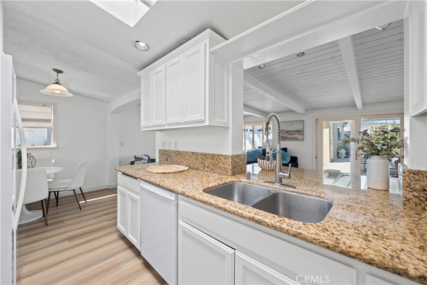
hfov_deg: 104.2
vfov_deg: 81.2
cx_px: 214
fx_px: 166
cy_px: 142
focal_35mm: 14
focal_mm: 14
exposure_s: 1/40
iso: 1250
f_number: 5.6
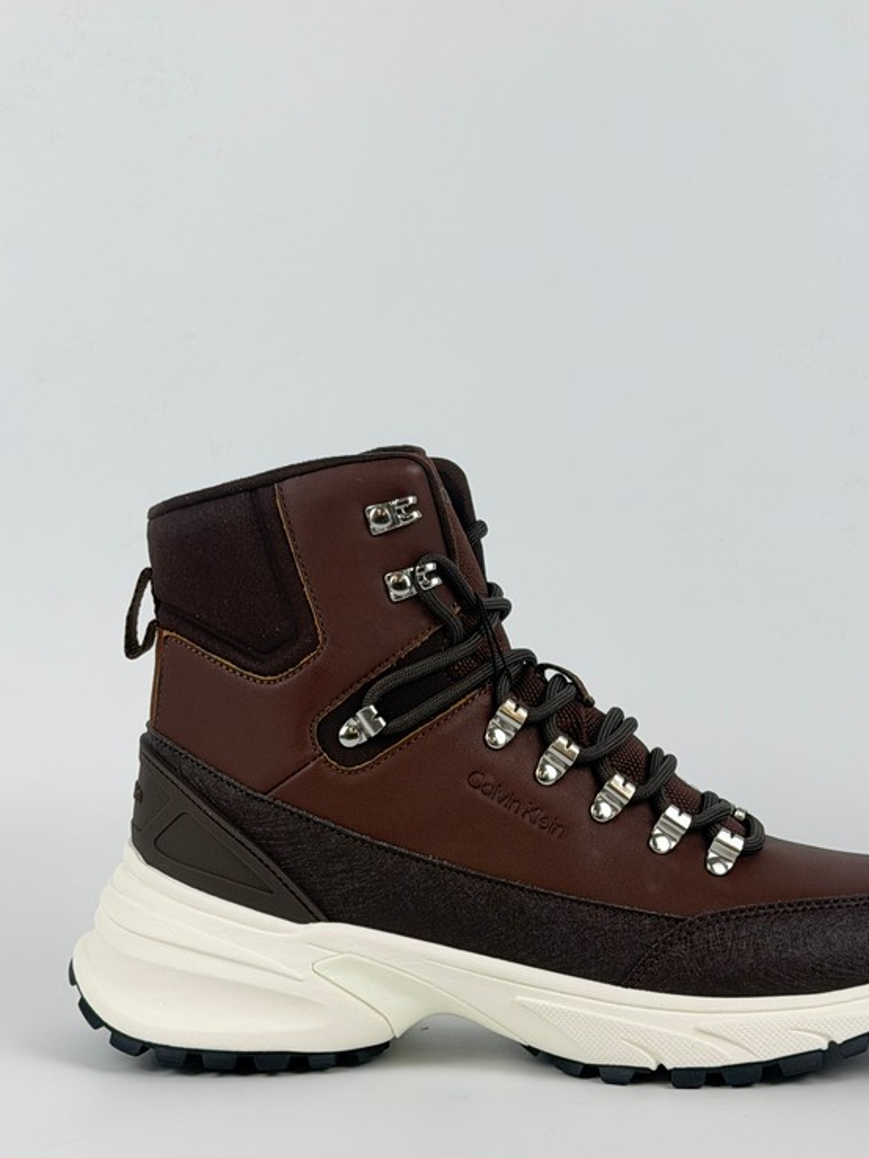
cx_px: 497
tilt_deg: -3.5
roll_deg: +0.4
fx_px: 2609
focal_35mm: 78
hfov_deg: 18.9
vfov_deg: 25.0
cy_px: 588
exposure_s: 1/158
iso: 50
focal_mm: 6.76
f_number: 1.78
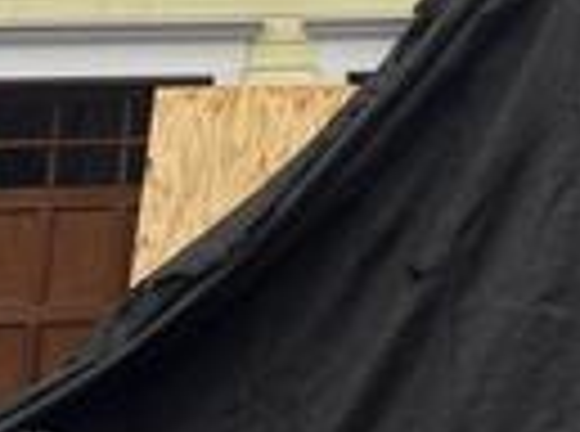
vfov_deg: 13.8
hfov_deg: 19.2
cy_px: -310
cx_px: 683
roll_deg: +3.4
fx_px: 1621
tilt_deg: +19.3
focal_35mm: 97
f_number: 1.6
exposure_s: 1/565
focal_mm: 5.96
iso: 50
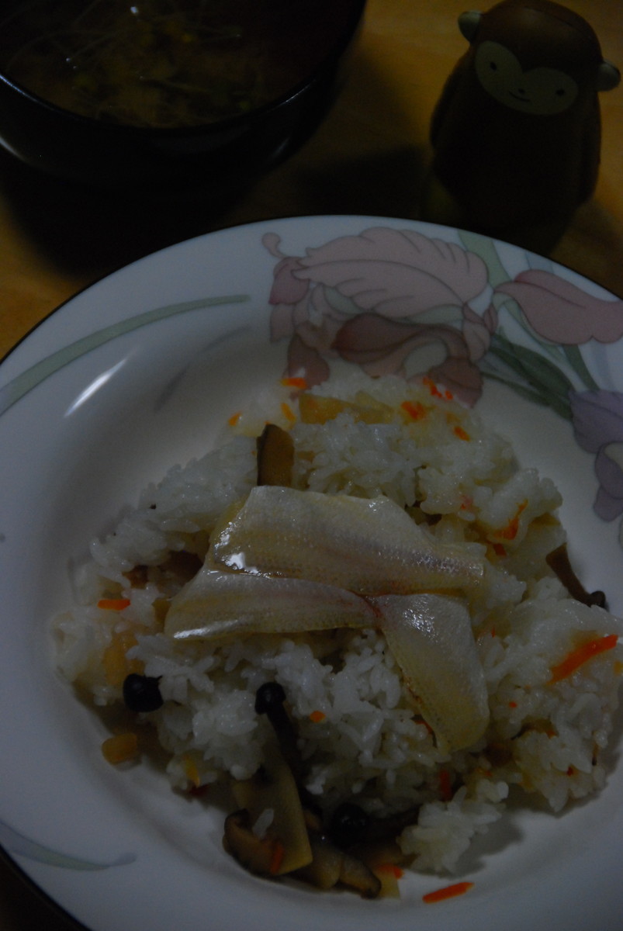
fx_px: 3961
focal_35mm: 153
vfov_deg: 13.4
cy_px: 466
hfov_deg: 9.0
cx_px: 312
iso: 800
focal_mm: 102
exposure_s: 1/100
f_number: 5.6
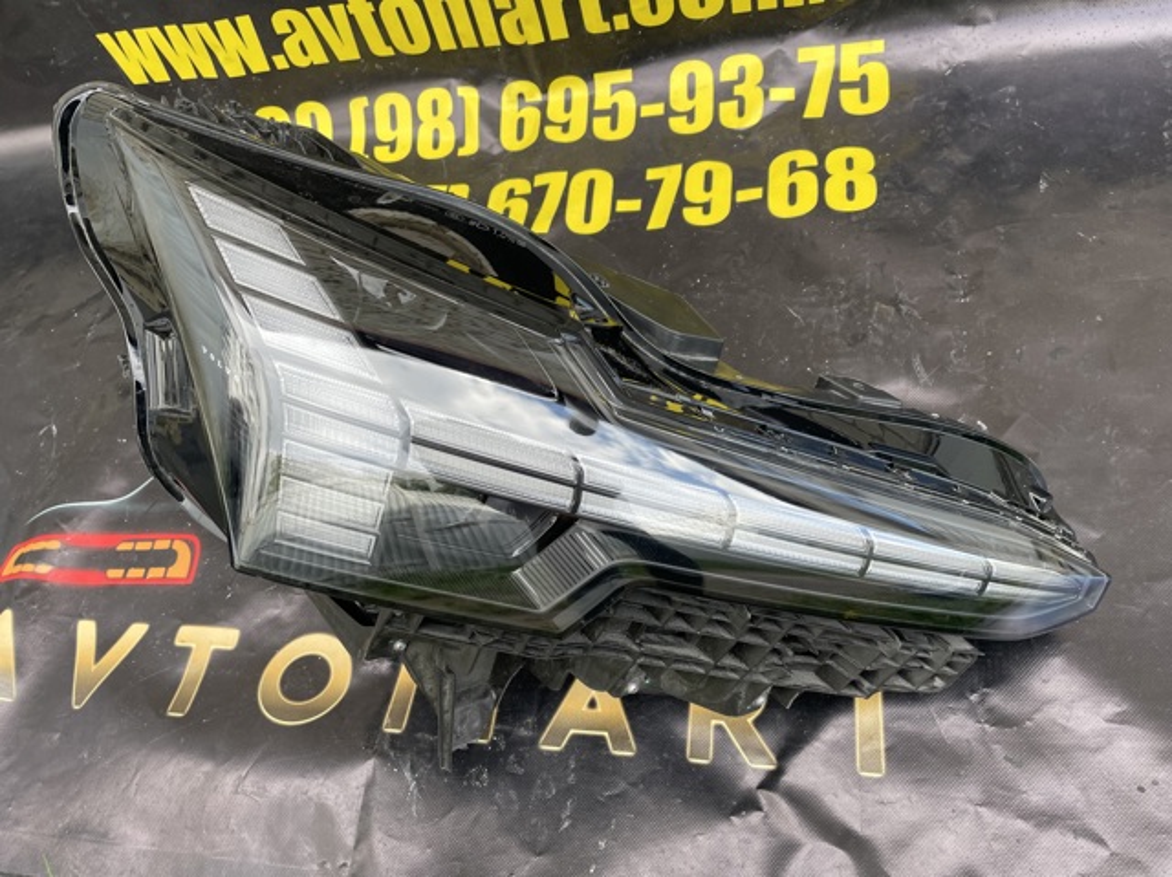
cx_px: 586
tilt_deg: -54.1
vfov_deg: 53.0
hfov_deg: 67.3
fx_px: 880
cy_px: 438
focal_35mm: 26
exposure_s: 1/349
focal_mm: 4.2
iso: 32
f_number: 1.6
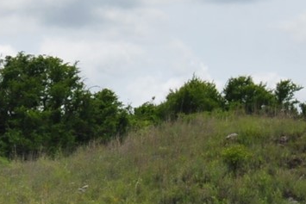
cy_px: 286
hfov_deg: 7.2
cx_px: -479
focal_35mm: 266
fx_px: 2262
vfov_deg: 5.1
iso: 200
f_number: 11
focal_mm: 29
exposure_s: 1/400
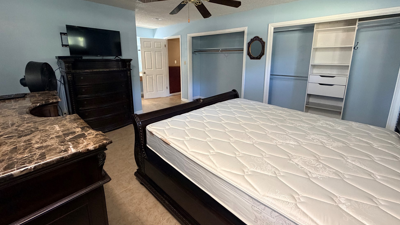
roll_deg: +0.1
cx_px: 204
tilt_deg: -10.1
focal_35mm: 16
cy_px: 91
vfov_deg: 66.5
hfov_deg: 99.4
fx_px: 170
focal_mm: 2.22
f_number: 2.2
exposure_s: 1/60
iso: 320
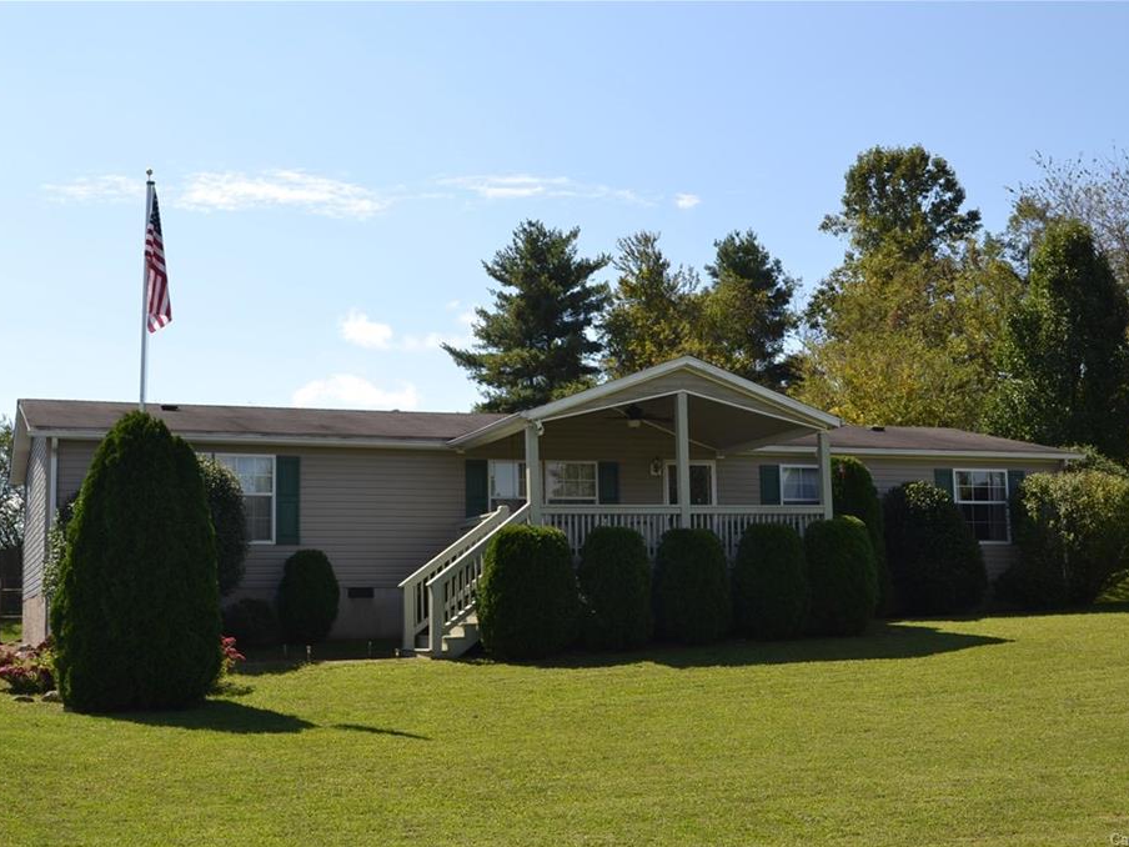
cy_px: 425
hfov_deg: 38.9
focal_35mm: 49
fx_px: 1598
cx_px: 606
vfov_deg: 29.7
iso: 100
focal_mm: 30
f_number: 7.1
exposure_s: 1/200
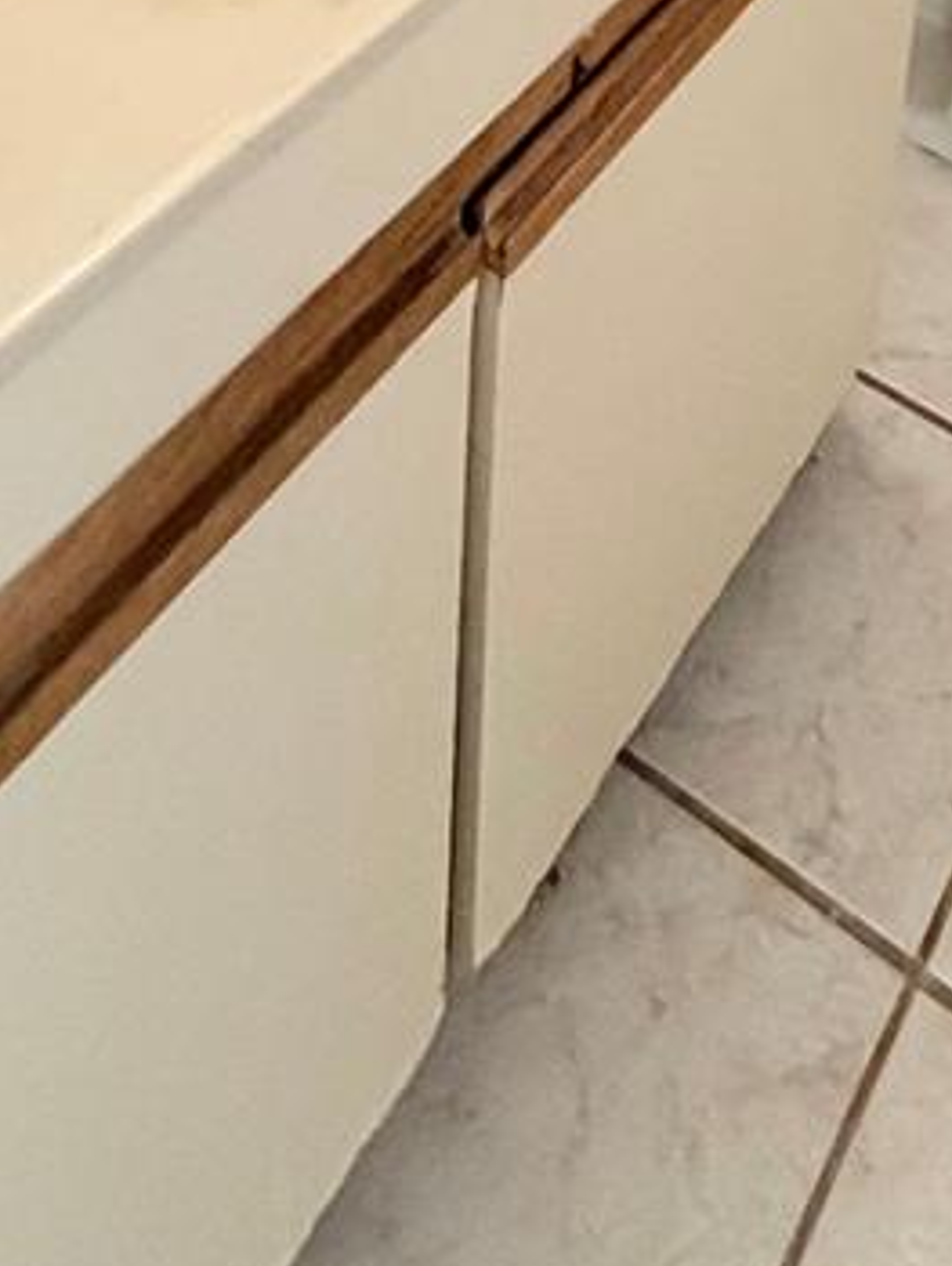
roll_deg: -7.1
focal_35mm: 48
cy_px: -821
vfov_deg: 24.9
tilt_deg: -16.8
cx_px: 930
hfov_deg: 28.6
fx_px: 1758
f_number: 2.2
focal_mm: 2.22
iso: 400
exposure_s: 1/60
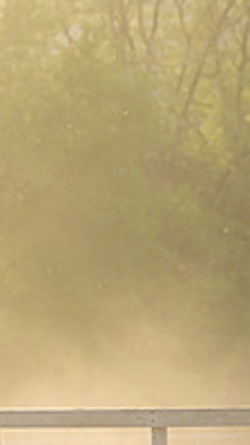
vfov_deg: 3.5
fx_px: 7198
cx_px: -362
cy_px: 408
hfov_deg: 2.0
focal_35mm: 611
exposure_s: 1/1600
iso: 1250
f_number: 5.6
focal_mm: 200
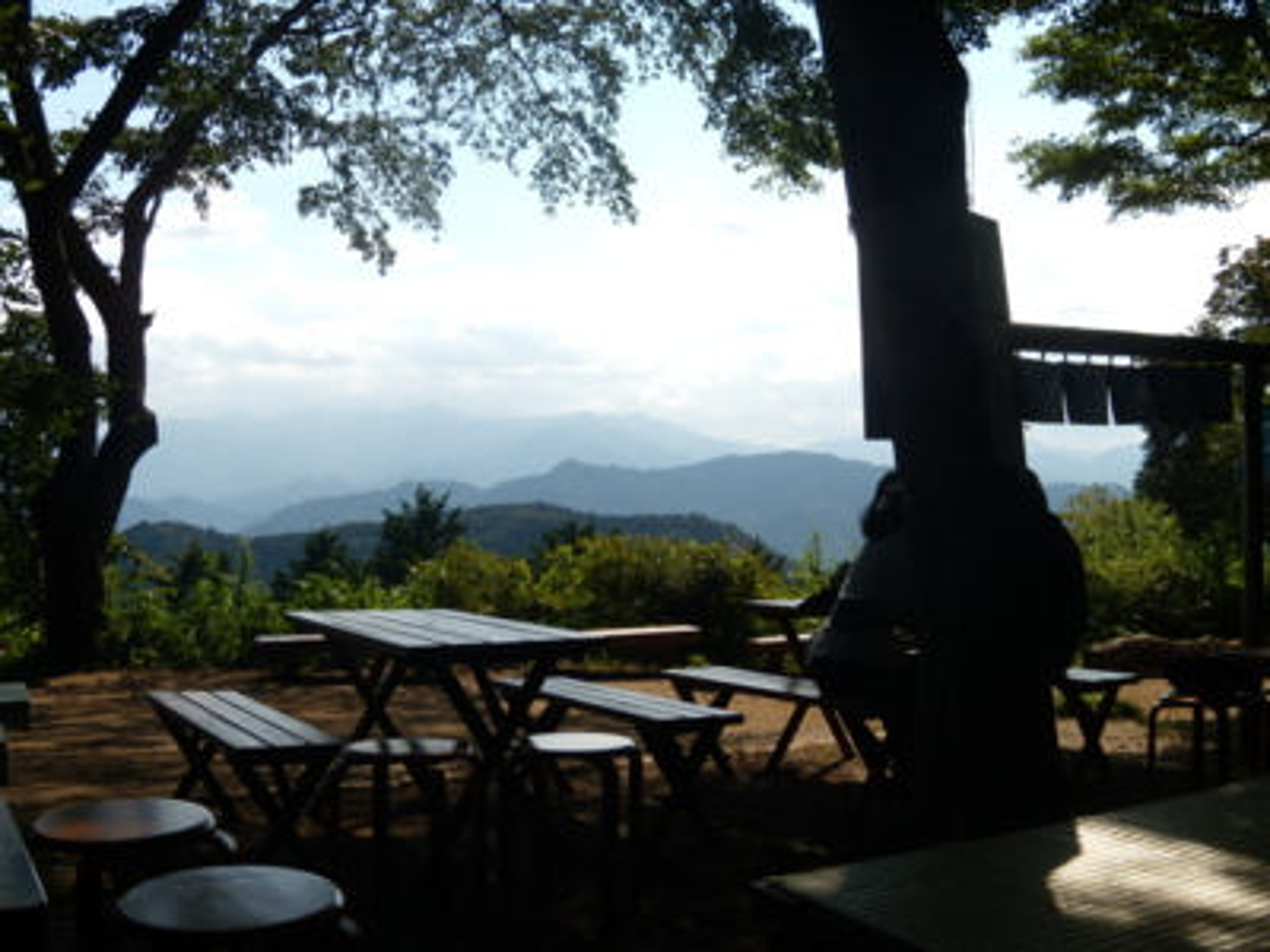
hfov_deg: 51.4
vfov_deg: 39.7
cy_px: 476
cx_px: 635
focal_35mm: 36
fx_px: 1321
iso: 80
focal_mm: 6.4
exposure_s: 1/200
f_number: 8.5
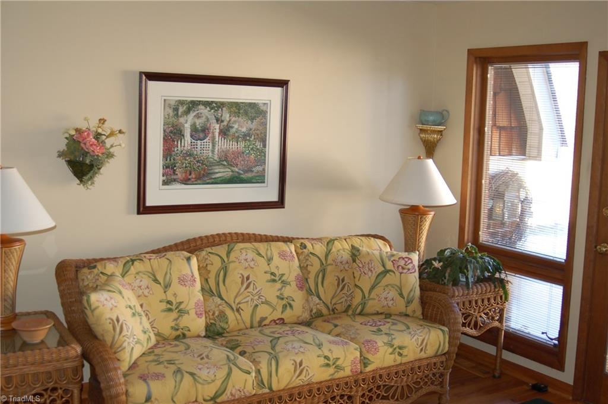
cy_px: 202
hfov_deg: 46.5
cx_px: 304
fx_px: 708
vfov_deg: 31.8
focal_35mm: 42
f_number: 3.3
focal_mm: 28
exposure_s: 1/60
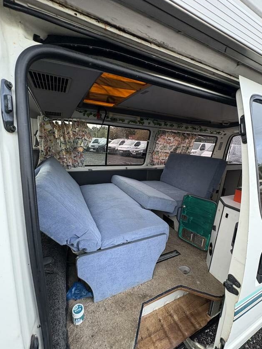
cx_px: 133
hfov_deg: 81.7
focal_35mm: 15
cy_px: 183
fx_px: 151
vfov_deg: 98.1
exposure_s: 1/99
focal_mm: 2.22
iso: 125
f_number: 2.2
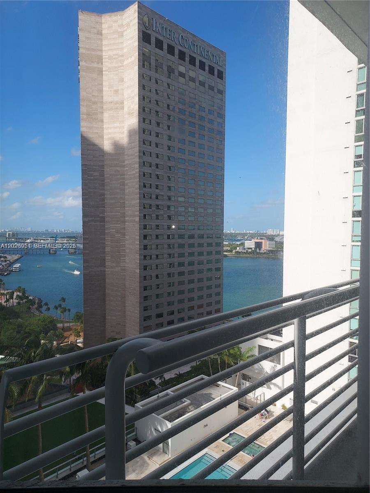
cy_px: 246
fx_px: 342
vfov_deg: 71.6
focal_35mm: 24
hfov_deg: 56.8
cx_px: 185
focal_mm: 4.6
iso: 40
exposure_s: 1/949
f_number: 1.8
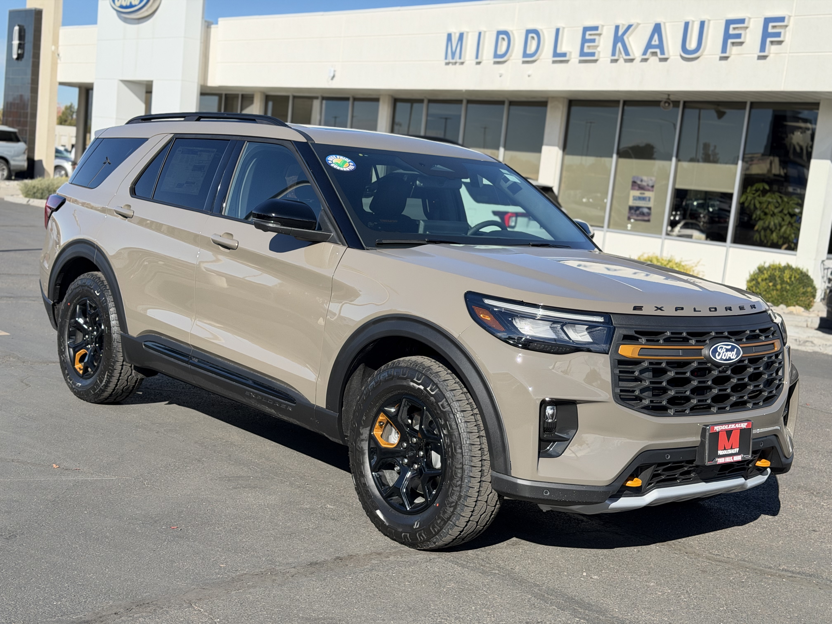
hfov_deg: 39.7
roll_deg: -5.4
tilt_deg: -7.0
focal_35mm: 48
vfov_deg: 30.3
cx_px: 416
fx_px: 1154
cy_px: 312
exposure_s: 1/3891
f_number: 1.78
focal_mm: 6.76
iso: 100
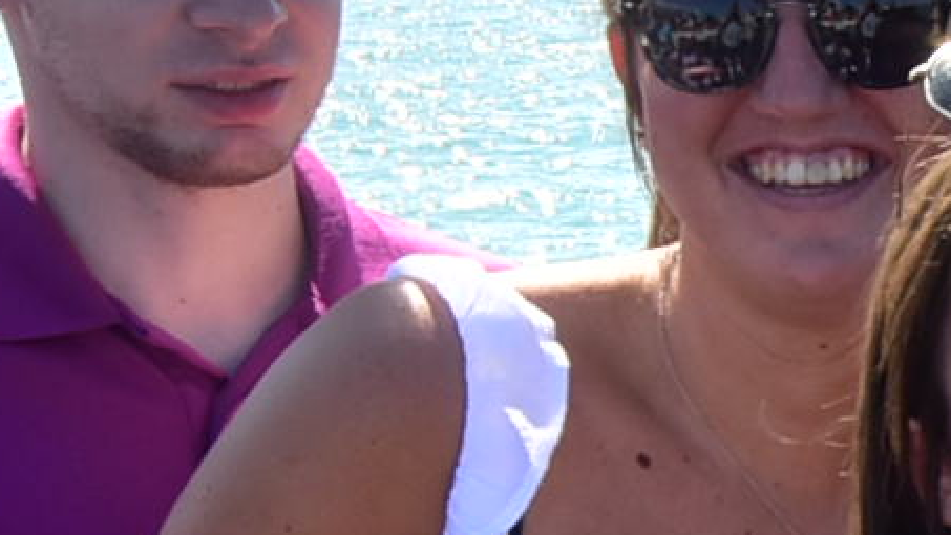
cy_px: 852
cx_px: 1933
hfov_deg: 10.5
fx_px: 4716
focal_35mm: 187
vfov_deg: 6.4
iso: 200
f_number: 11
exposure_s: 1/160
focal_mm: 18
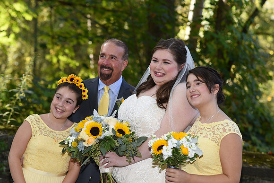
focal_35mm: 85
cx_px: 137
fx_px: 647
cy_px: 92
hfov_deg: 23.9
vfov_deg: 16.1
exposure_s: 1/200
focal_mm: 85
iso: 200
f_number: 4
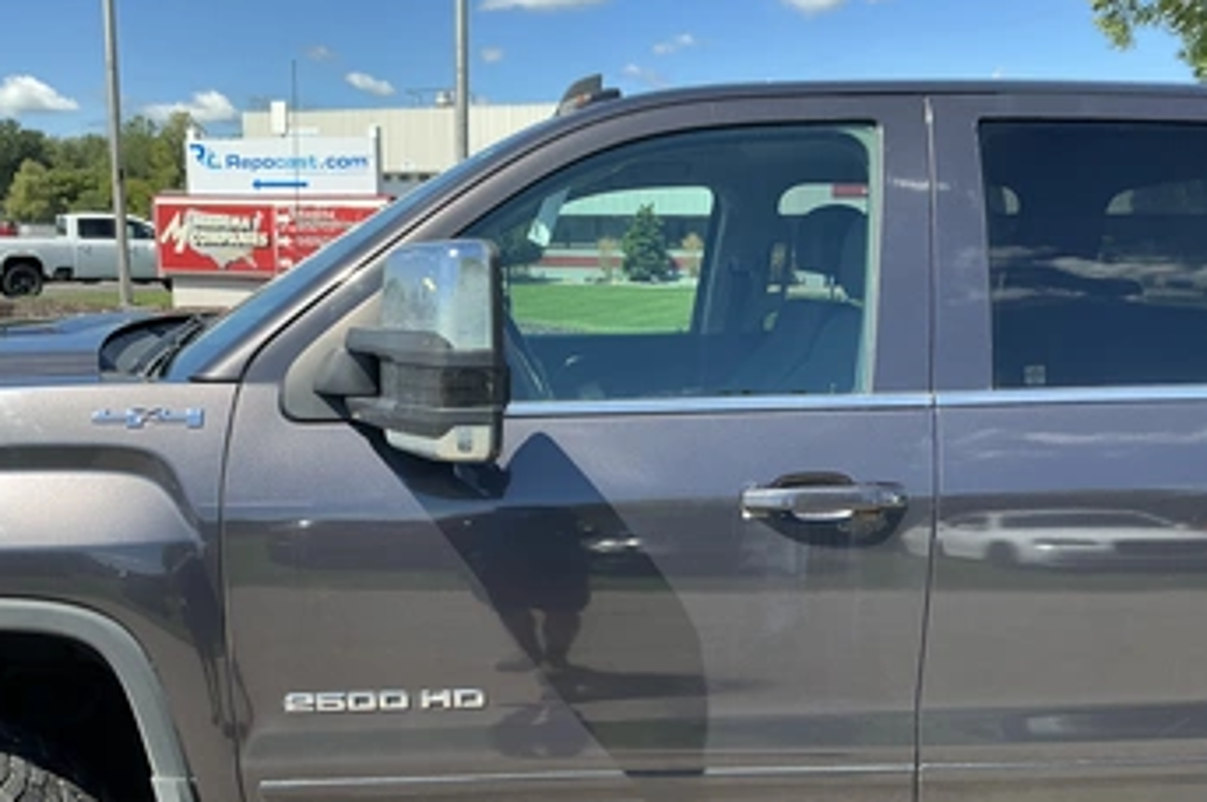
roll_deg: -0.3
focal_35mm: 34
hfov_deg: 55.8
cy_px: 482
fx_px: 1139
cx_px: 556
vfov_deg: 38.6
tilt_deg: -9.4
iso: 25
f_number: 1.8
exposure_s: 1/709
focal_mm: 3
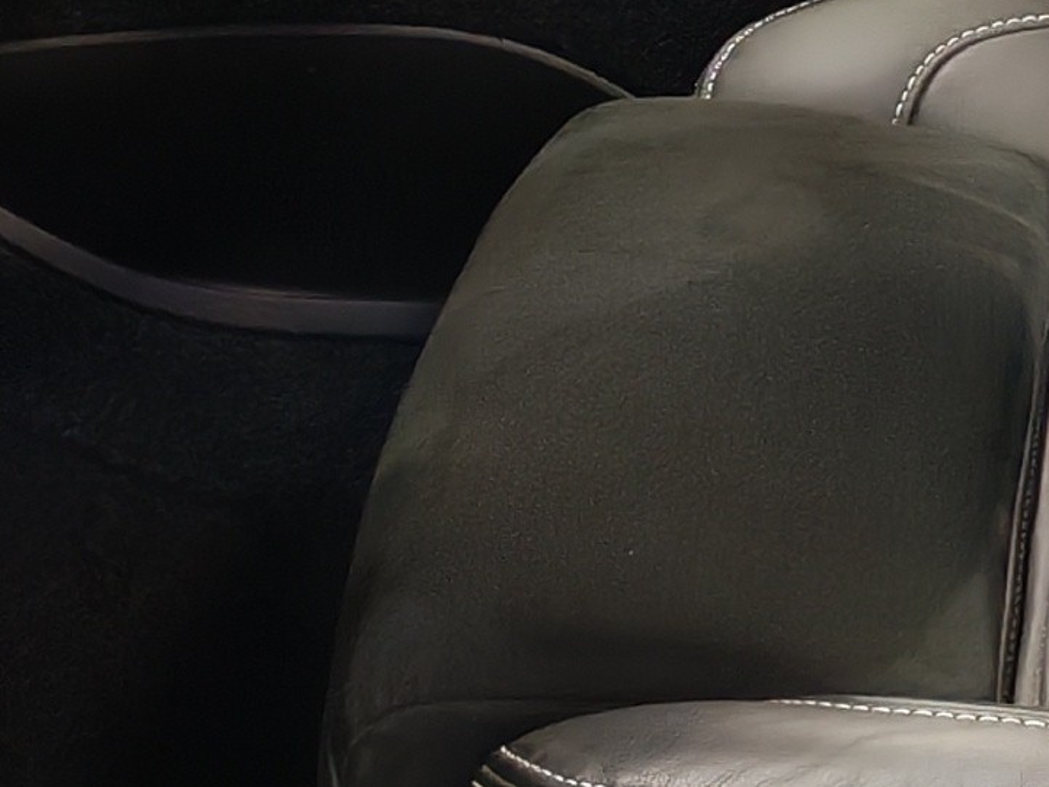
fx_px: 5334
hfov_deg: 11.2
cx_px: 896
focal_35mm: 176
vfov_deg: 8.2
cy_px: -451
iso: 1000
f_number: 1.9
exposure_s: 1/100
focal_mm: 6.12
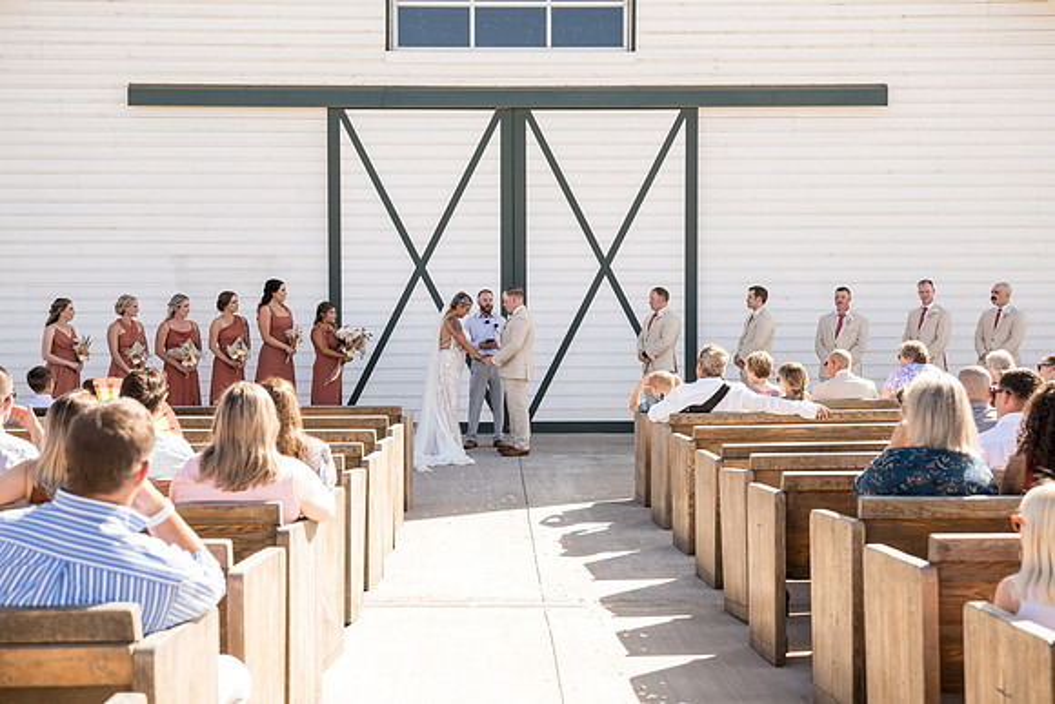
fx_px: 1407
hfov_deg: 41.1
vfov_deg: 28.1
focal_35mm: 48
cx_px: 528
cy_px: 352
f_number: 4
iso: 250
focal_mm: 48
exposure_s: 1/500
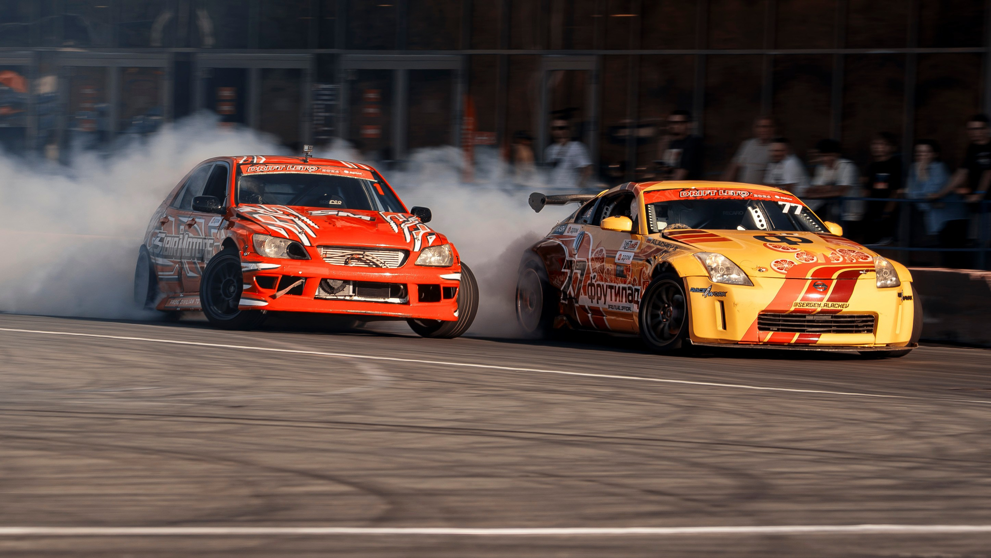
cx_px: 349
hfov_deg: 7.8
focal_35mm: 278
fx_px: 7303
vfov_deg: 4.4
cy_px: 291
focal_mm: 130
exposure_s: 1/125
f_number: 10
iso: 100
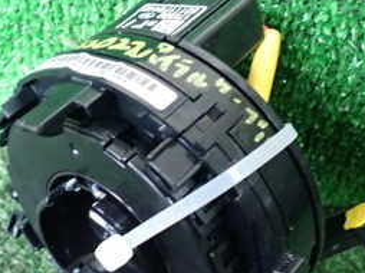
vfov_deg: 20.3
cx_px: 144
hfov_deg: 27.4
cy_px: 243
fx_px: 748
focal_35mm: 71
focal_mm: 5.4
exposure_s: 1/25
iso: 800
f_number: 2.3
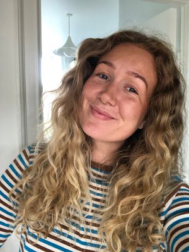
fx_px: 233
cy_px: 126
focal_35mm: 32
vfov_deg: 56.8
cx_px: 94
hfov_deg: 44.2
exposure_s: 1/60
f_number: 2.2
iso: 250
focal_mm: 2.87
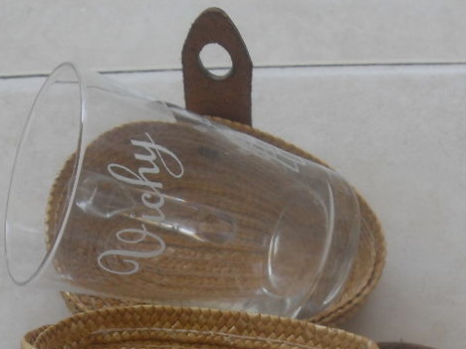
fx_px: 1063
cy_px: 371
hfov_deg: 24.7
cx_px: 202
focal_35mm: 79
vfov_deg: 18.1
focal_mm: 6.3
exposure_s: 1/90
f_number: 2.8
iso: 80
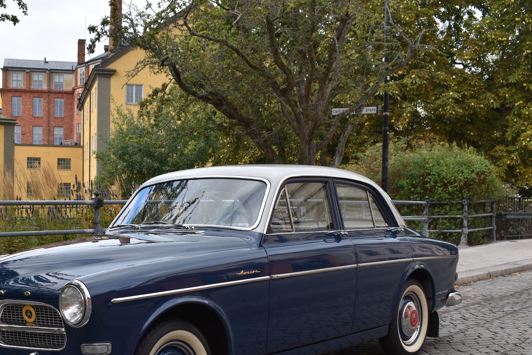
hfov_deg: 38.0
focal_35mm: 52
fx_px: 765
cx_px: 181
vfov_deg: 25.9
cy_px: 253
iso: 100
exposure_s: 1/125
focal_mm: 23
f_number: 8
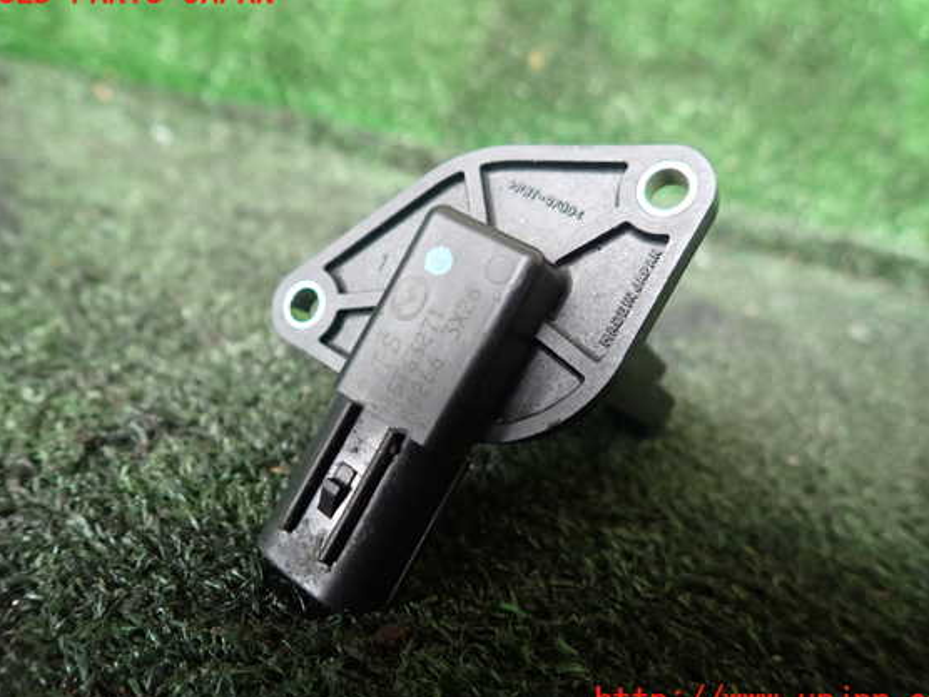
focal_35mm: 27
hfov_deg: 65.3
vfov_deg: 51.4
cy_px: 348
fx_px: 725
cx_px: 471
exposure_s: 1/30
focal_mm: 4.5
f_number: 2
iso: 320
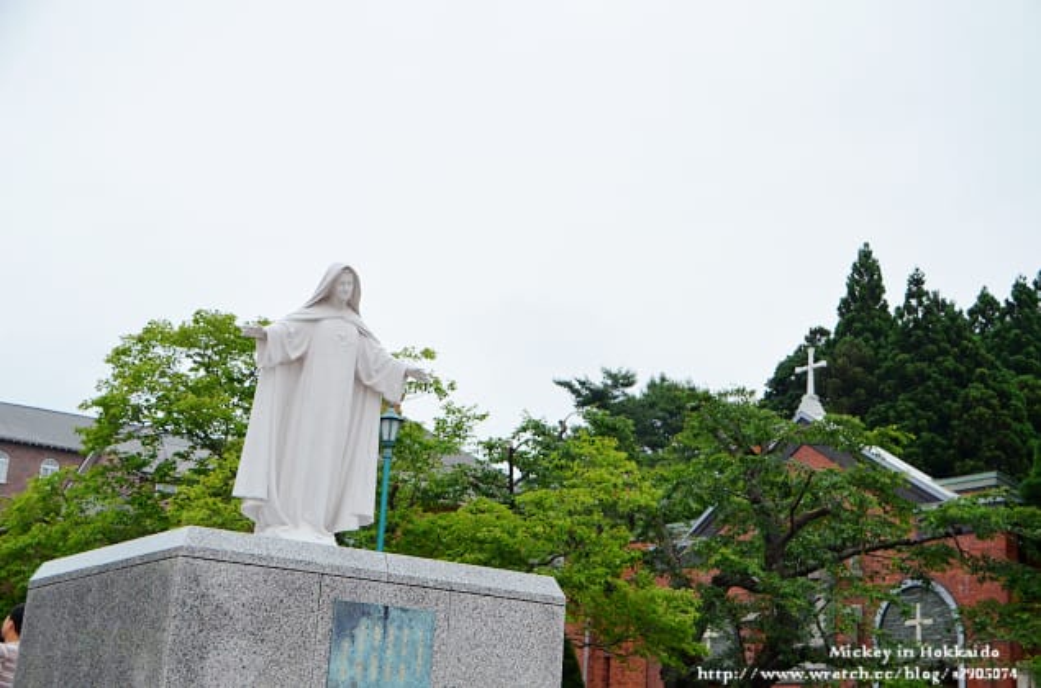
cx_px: 520
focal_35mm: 52
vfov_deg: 25.6
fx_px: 1514
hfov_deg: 37.9
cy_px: 344
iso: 1600
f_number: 5
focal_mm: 35
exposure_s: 1/4000
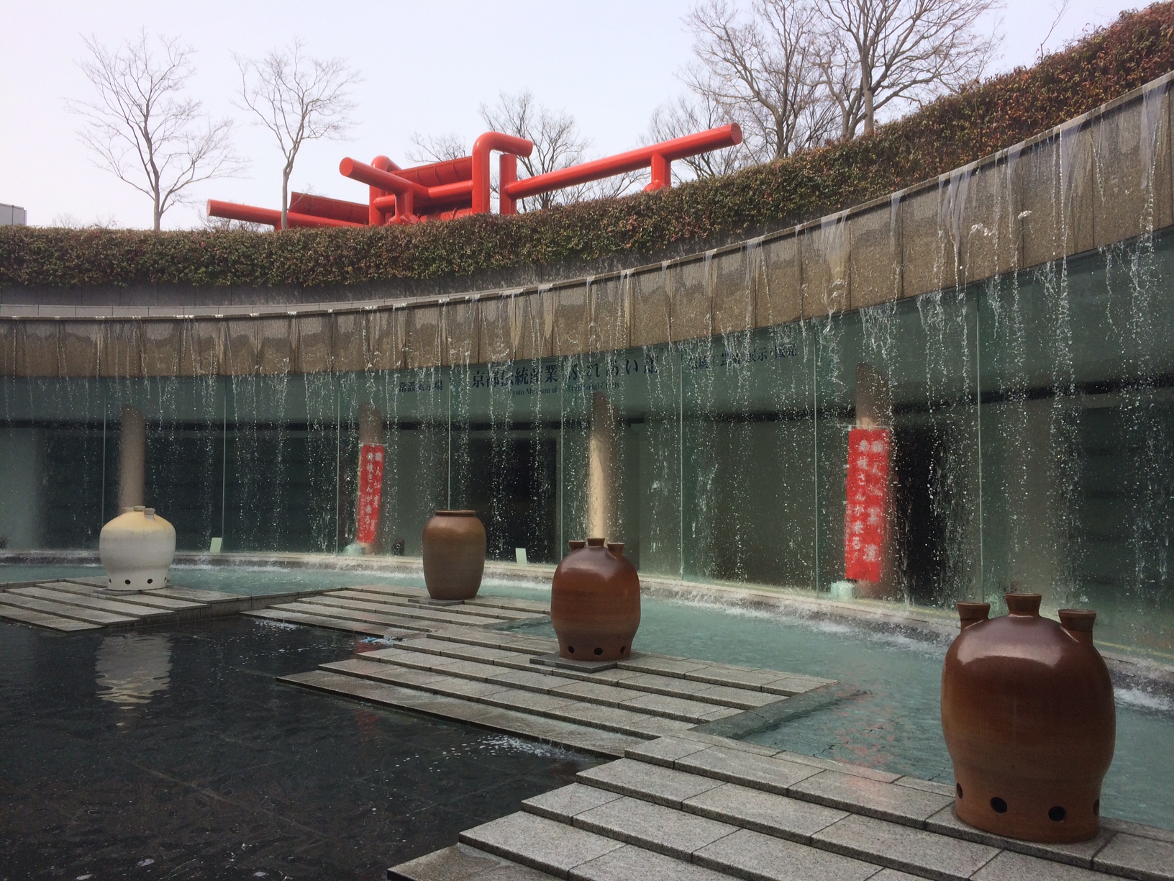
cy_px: 440
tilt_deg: +0.6
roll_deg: +0.8
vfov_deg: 48.2
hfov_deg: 61.7
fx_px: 984
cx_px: 587
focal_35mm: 29
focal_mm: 4.15
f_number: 2.2
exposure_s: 1/1368
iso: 32
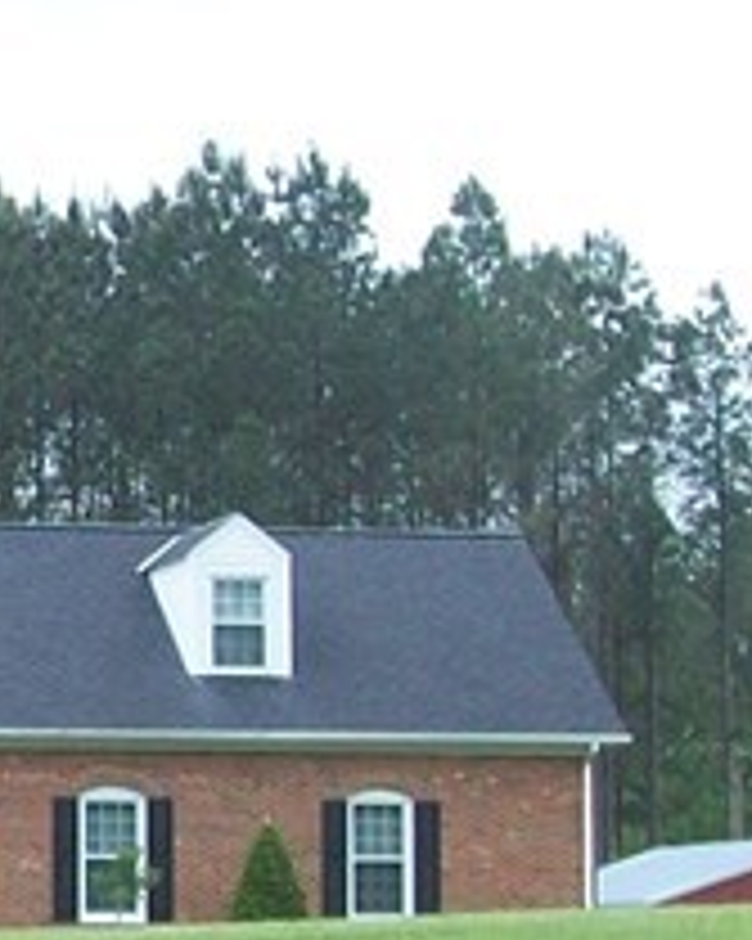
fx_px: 4789
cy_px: 769
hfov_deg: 8.6
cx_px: -581
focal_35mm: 172
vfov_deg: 11.2
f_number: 2.7
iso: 80
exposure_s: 1/588
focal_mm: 6
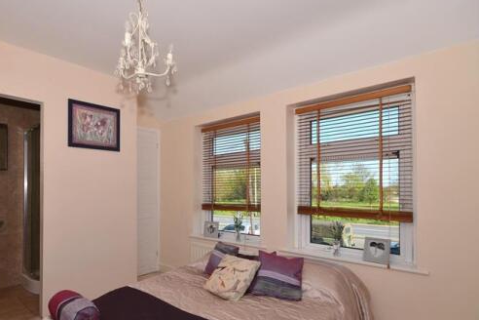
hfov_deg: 83.1
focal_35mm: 20
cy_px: 190
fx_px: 266
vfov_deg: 61.5
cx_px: 195
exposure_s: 1/200
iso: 200
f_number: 9
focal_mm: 10
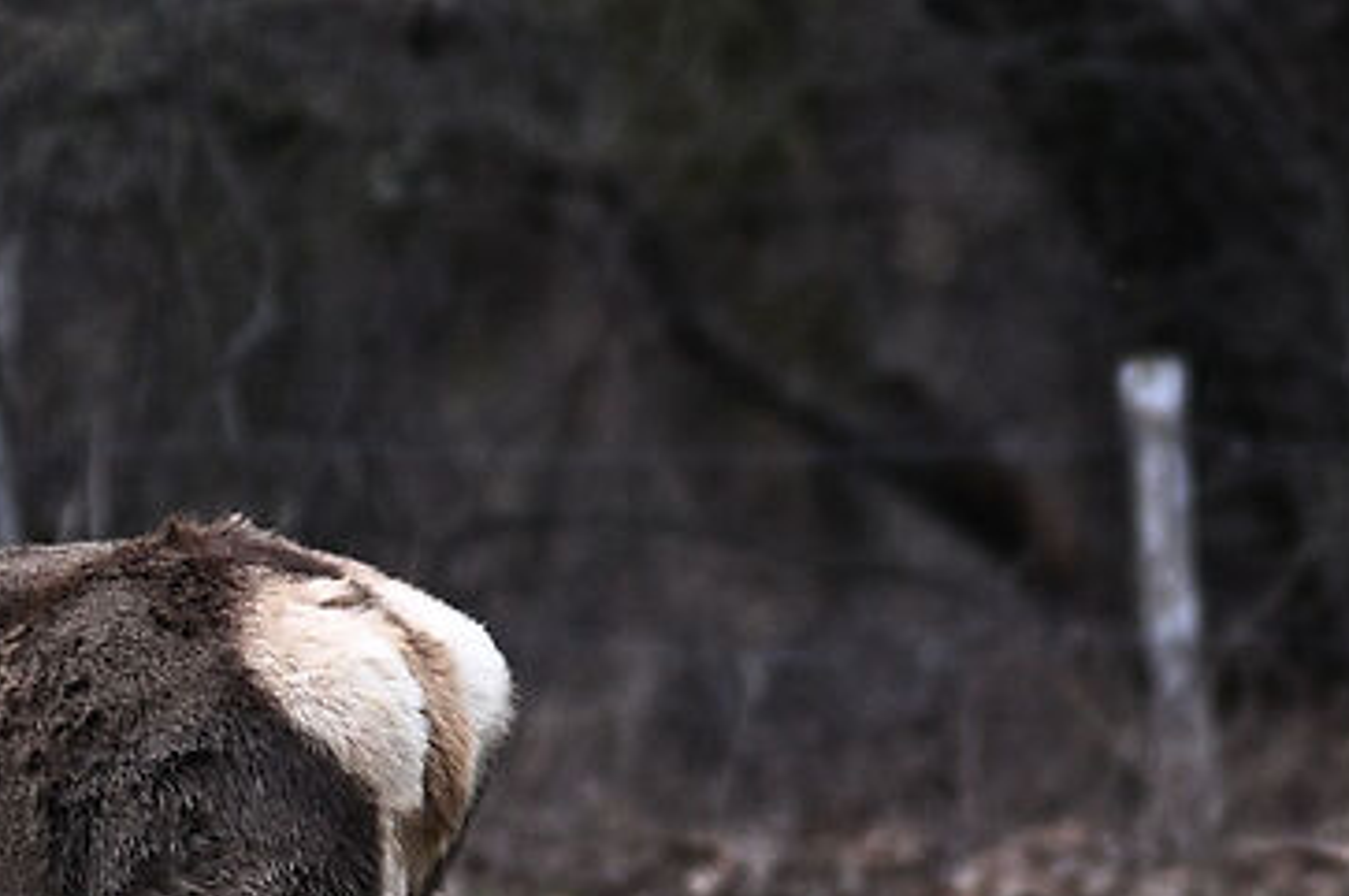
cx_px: 1936
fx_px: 49546
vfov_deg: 1.0
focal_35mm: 1324
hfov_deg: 1.6
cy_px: 764
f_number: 2.8
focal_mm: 200
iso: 500
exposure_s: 1/640
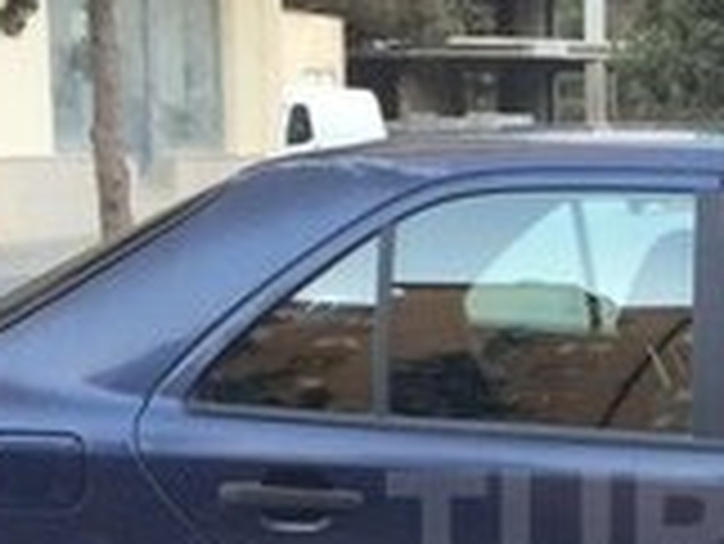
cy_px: 537
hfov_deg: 16.0
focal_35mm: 119
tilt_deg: -8.4
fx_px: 2491
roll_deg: +0.9
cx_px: 845
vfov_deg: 12.3
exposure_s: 1/33
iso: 40
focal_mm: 4.15
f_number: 2.2
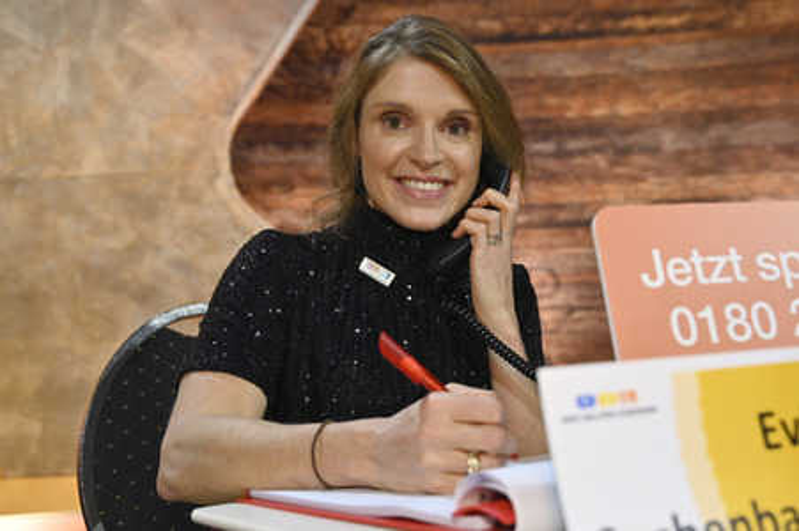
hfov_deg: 56.5
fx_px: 743
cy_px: 266
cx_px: 400
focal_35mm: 34
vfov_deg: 39.4
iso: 800
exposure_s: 1/200
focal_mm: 33.5
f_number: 4
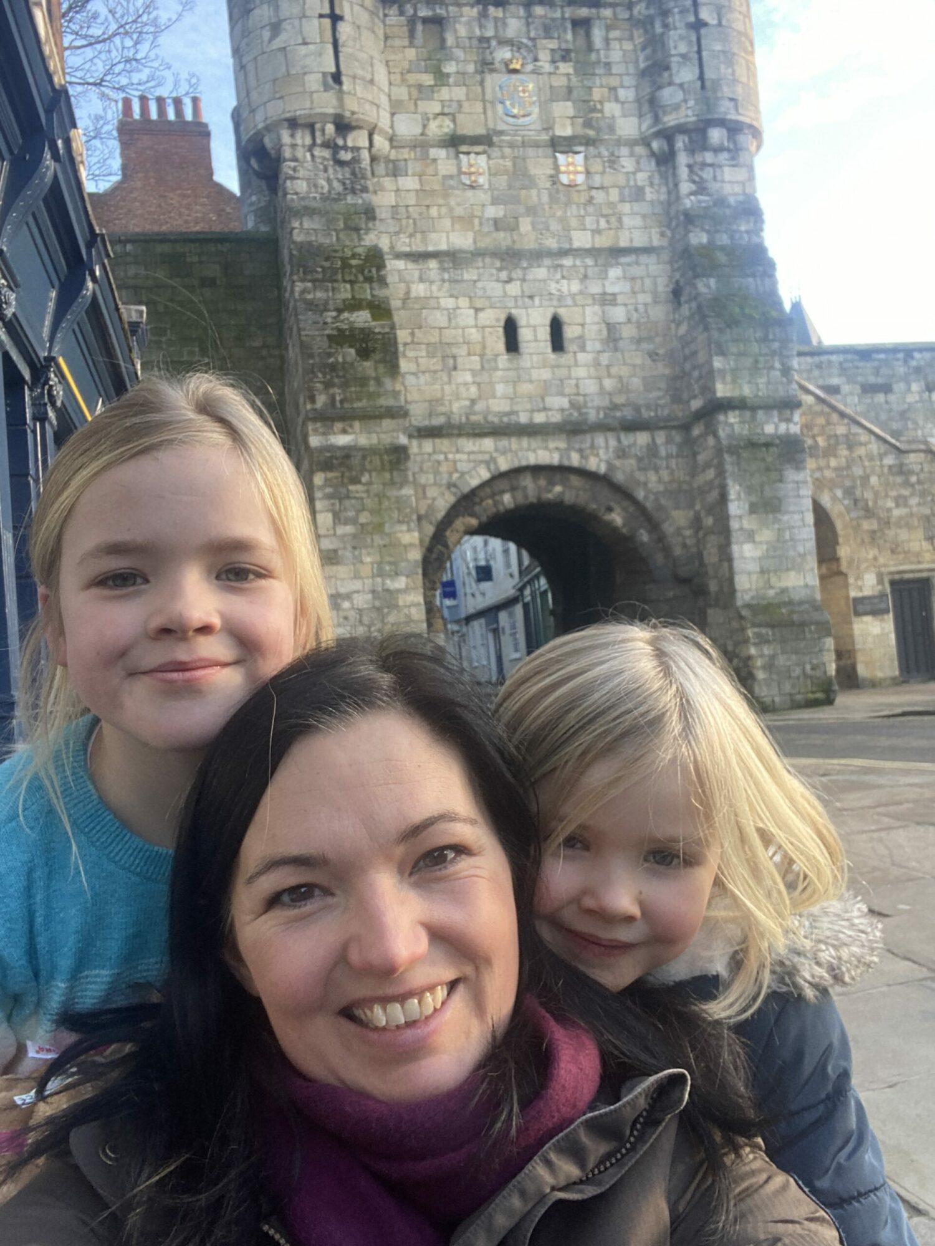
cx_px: 468
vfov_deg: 60.0
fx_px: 1080
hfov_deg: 46.8
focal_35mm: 30
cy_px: 623
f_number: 2.2
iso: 64
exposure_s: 1/122
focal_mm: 2.71
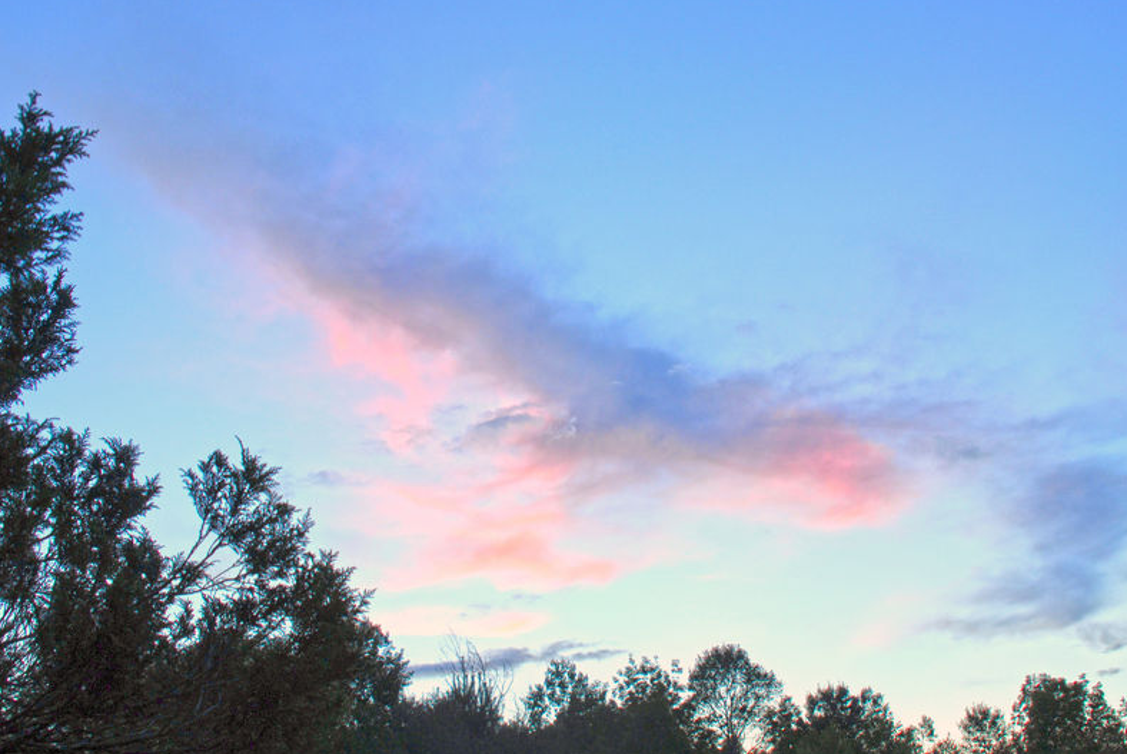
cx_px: 608
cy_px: 368
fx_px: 1504
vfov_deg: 28.1
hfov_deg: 41.0
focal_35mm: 48
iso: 160
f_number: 7.1
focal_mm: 28
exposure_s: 1/20
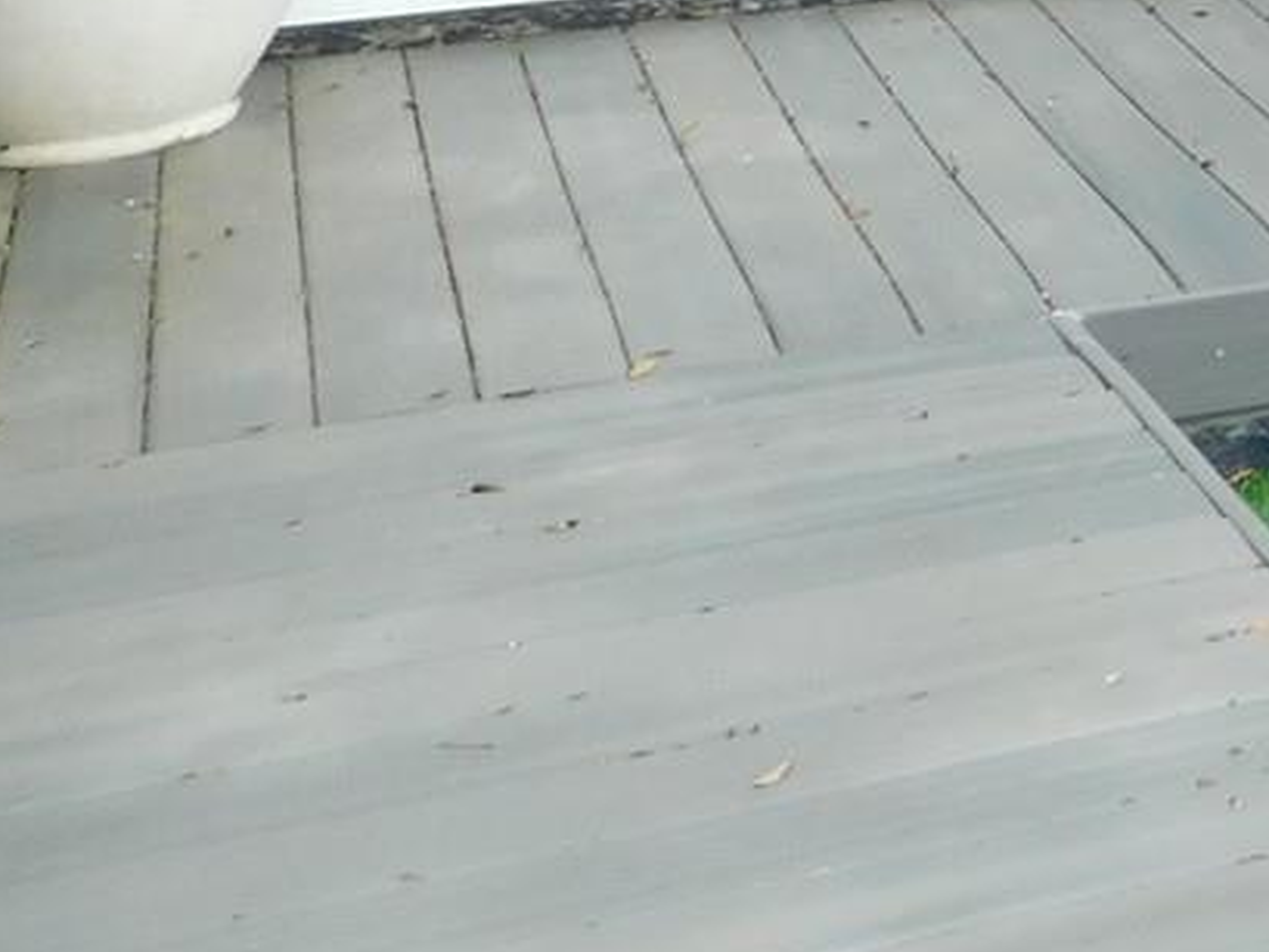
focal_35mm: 90
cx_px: 2417
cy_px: -797
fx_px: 3300
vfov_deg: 14.4
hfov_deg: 17.0
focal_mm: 4
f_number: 3
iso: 125
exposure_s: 1/400
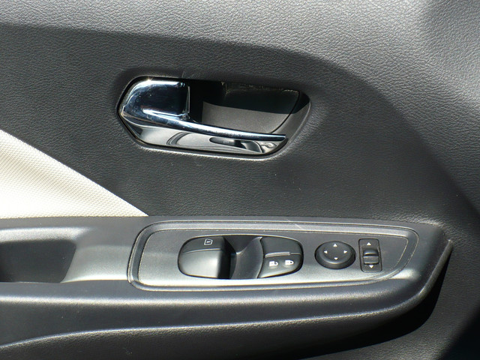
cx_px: 240
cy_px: 180
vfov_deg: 29.7
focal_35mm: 49
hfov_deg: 38.9
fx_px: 679
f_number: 2.8
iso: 100
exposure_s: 1/500
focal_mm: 6.1
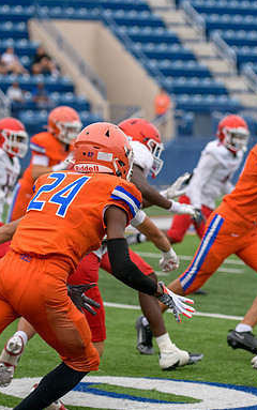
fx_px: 2416
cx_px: 212
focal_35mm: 216
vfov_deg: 9.7
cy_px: 204
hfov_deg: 6.1
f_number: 3.5
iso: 180
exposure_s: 1/1000
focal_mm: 140
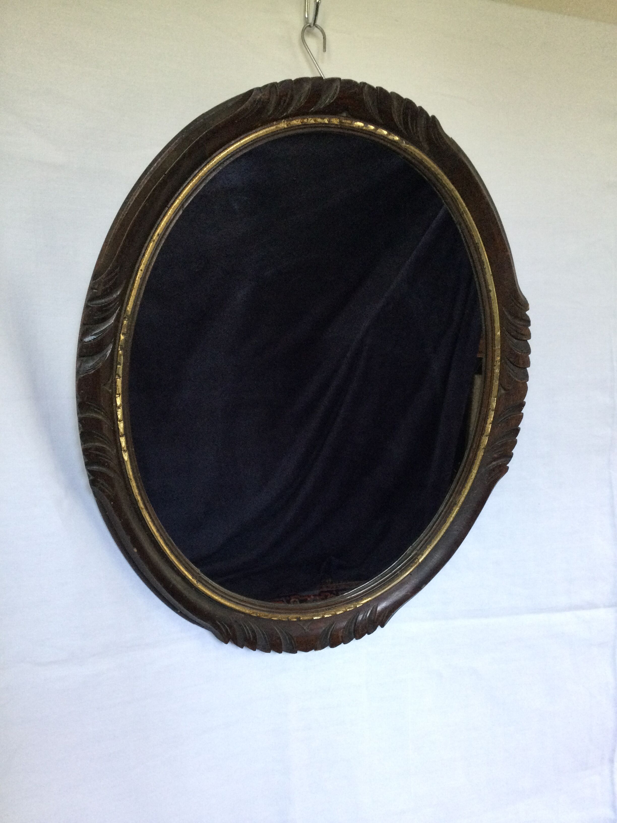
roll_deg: +1.4
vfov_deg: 58.4
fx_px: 737
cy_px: 412
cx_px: 308
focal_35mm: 31
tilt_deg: -1.2
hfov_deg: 45.4
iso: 160
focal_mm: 3.3
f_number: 2.4
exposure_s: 1/33
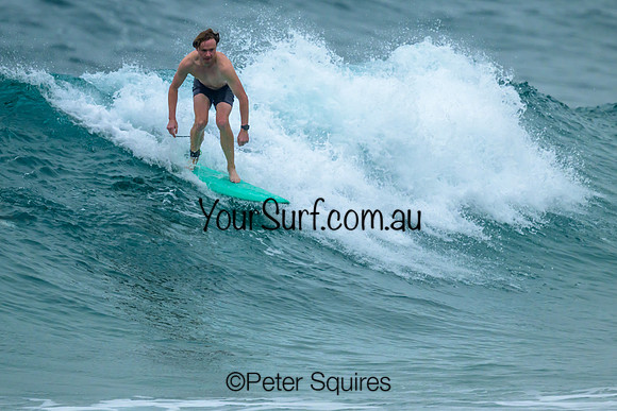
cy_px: 128
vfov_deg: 1.3
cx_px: 217
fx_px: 18863
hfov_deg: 1.9
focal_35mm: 1100
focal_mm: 800
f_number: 6.3
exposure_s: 1/2500
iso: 1250
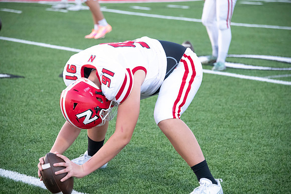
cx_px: 146
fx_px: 1294
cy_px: 97
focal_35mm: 160
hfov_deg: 12.8
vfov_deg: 8.6
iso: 4000
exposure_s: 1/800
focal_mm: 160
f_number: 5.6
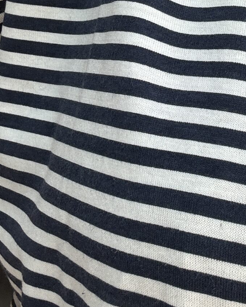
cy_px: 7
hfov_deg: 17.2
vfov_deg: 21.1
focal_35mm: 88
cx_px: 214
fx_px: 801
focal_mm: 2.69
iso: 40
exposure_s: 1/100
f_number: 1.9
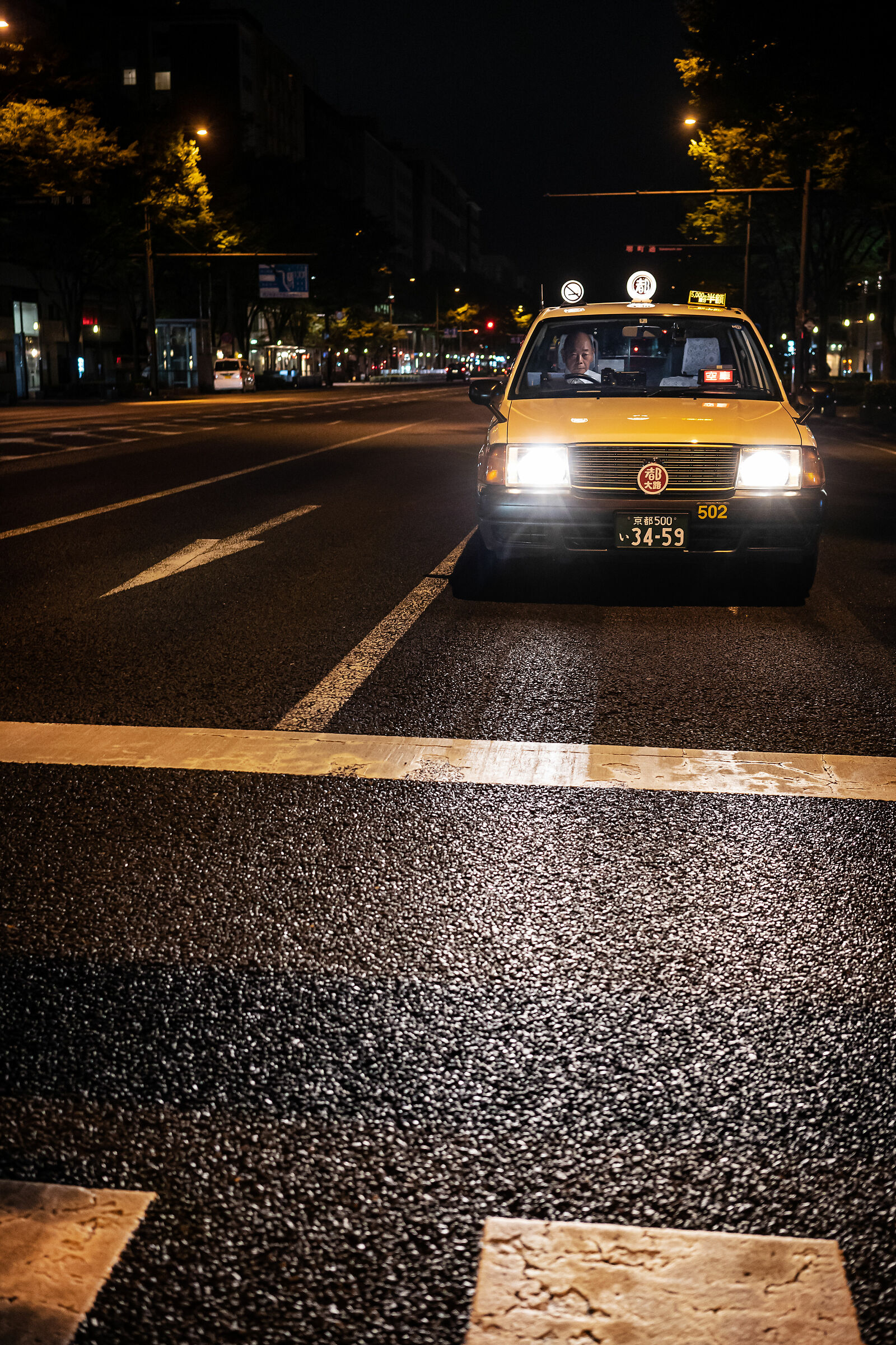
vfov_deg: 54.4
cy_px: 672
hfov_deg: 37.9
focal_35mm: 35
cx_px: 448
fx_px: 1307
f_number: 3.2
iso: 2000
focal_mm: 35
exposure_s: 1/80
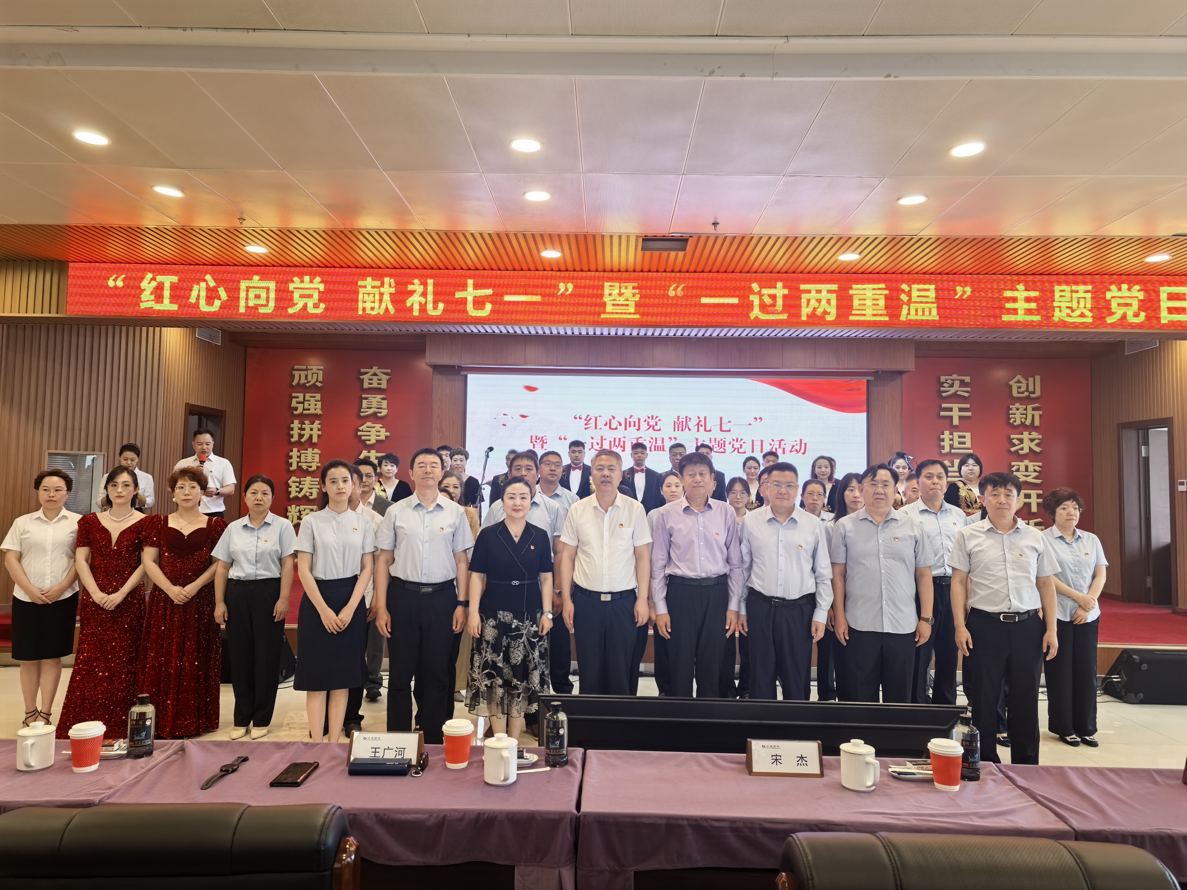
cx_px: 594
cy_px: 445
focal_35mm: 24
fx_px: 823
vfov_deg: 56.8
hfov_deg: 71.6
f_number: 1.6
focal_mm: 5.34
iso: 50
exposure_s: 1/100
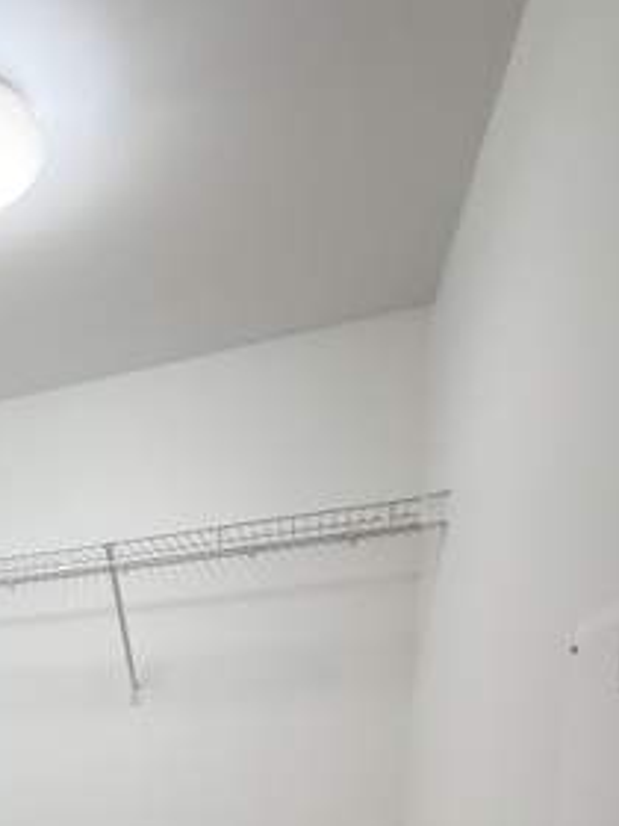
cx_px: 12
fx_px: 763
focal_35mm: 32
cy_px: 891
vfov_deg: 44.5
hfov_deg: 39.4
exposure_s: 1/60
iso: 160
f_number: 2.2
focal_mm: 2.22
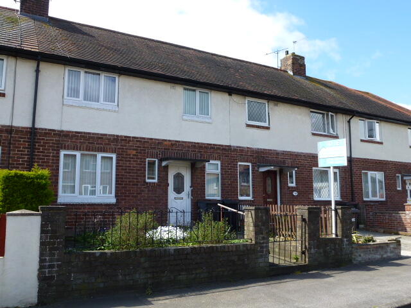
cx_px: 206
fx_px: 356
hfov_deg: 60.0
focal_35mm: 30
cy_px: 154
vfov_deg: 46.8
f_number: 4
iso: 100
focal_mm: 5.4
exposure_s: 1/400
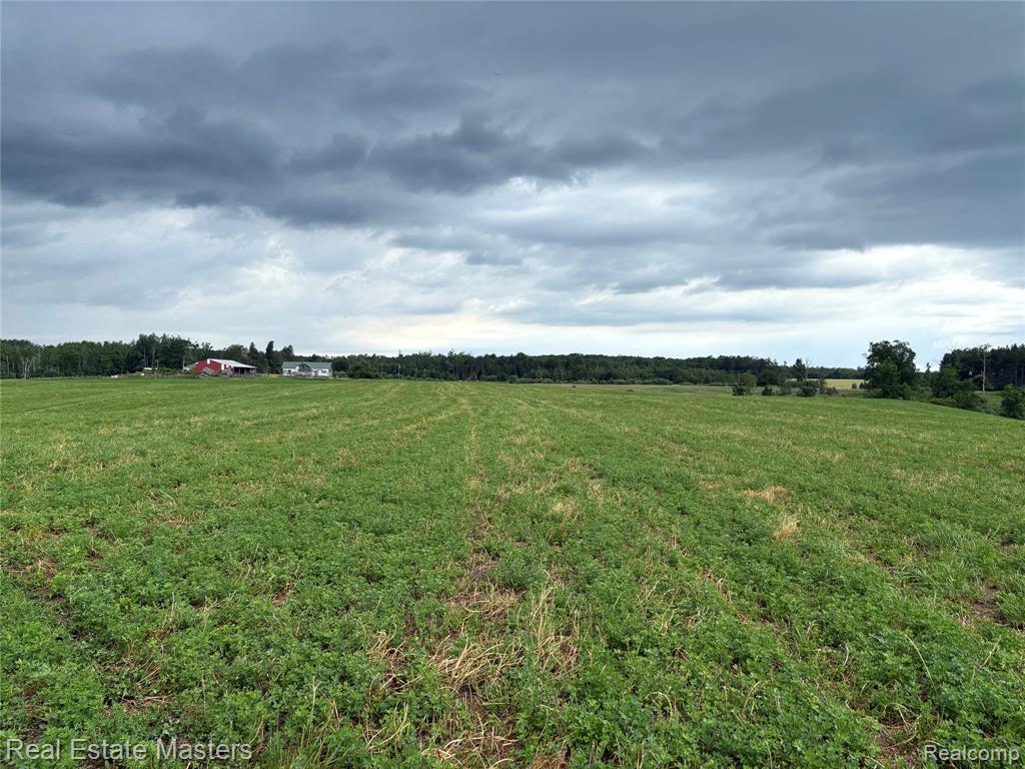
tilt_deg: -1.8
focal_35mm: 26
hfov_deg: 67.3
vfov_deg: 53.1
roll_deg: +0.0
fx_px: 770
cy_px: 384
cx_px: 512
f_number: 1.6
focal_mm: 5.96
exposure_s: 1/1287
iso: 50
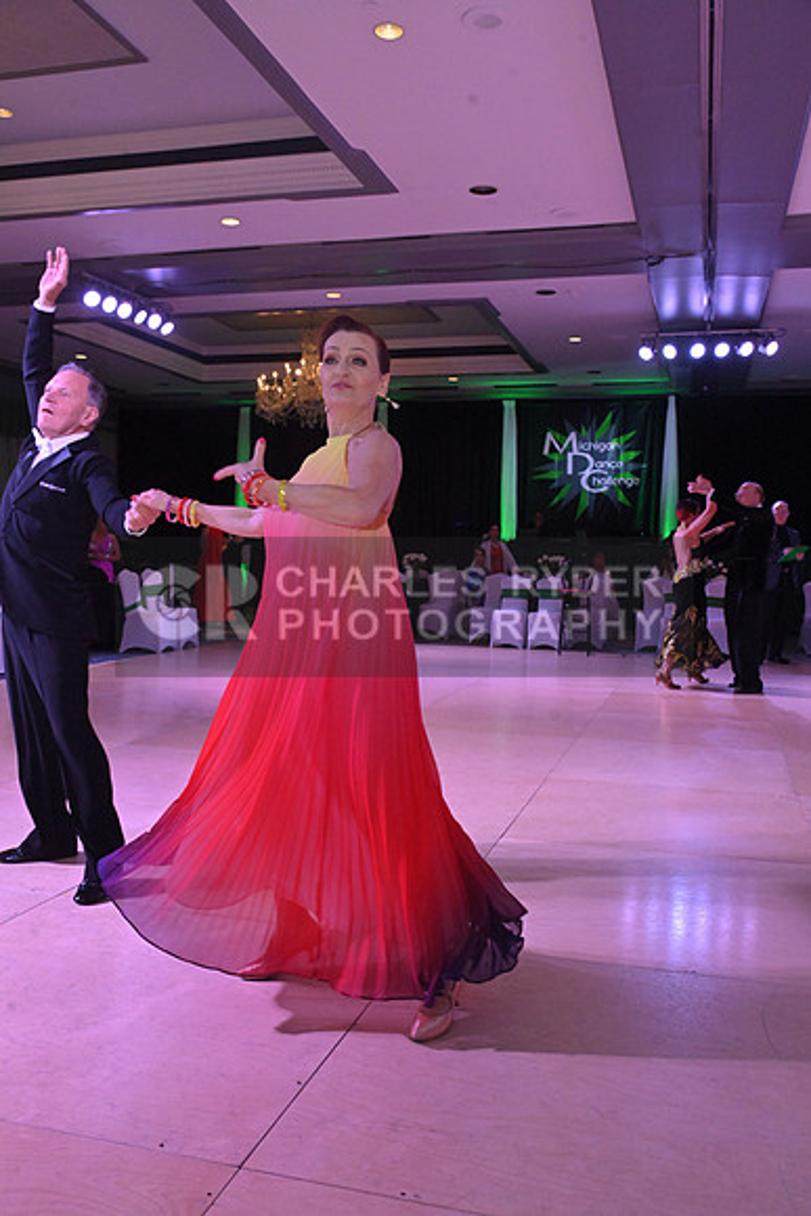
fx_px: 1081
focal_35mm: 32
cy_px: 608
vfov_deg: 58.7
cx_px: 406
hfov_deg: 41.1
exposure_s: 1/320
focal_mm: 32
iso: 4000
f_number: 9
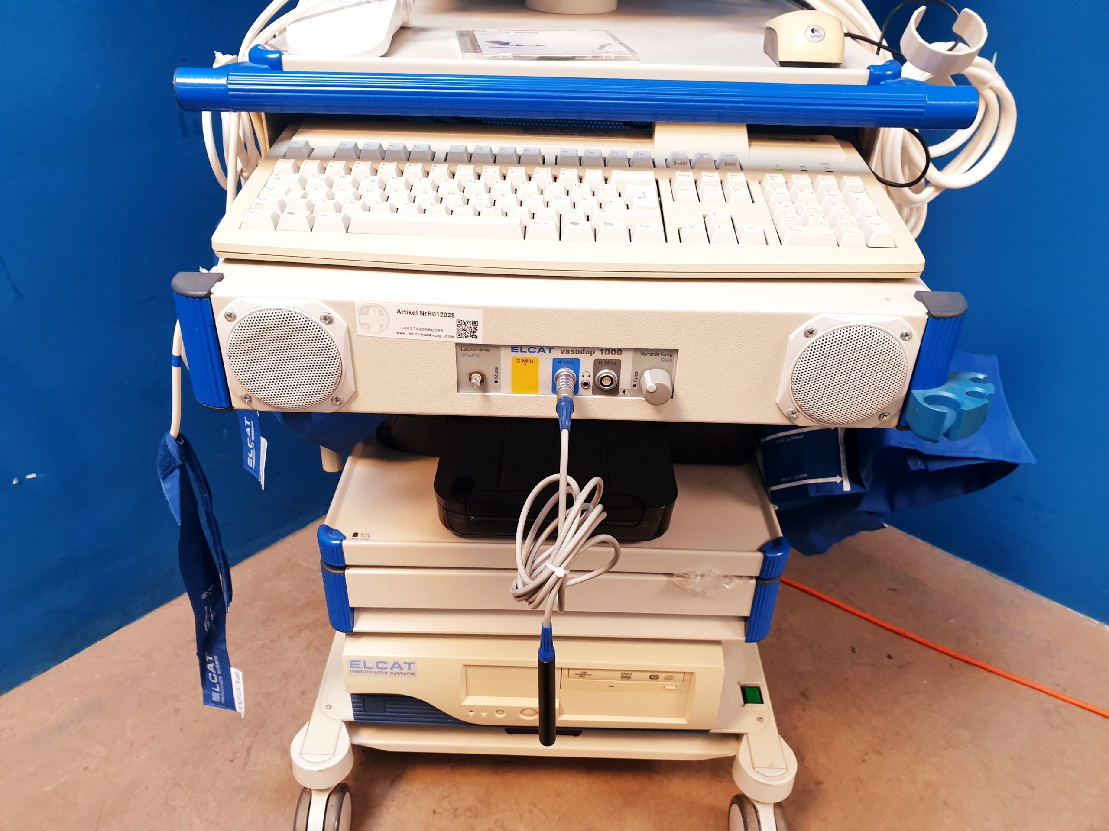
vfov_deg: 53.1
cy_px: 416
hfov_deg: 67.3
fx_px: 833
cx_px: 554
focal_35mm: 26
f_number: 2.4
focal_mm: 4.3
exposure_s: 1/50
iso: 200
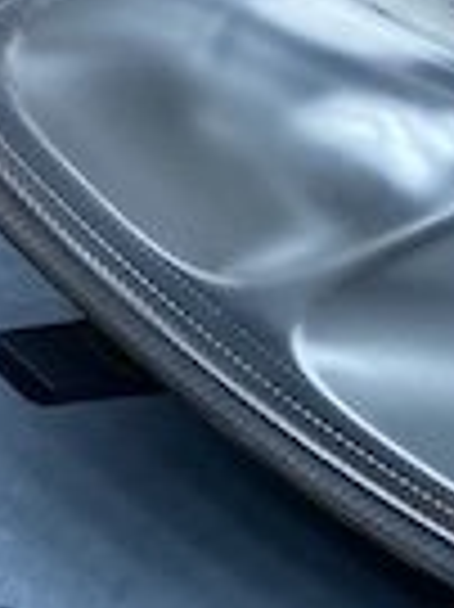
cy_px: 396
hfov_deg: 11.6
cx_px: 665
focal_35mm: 123
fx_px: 2154
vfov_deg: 16.0
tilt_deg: -46.7
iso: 32
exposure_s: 1/949
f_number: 1.8
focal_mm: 4.25
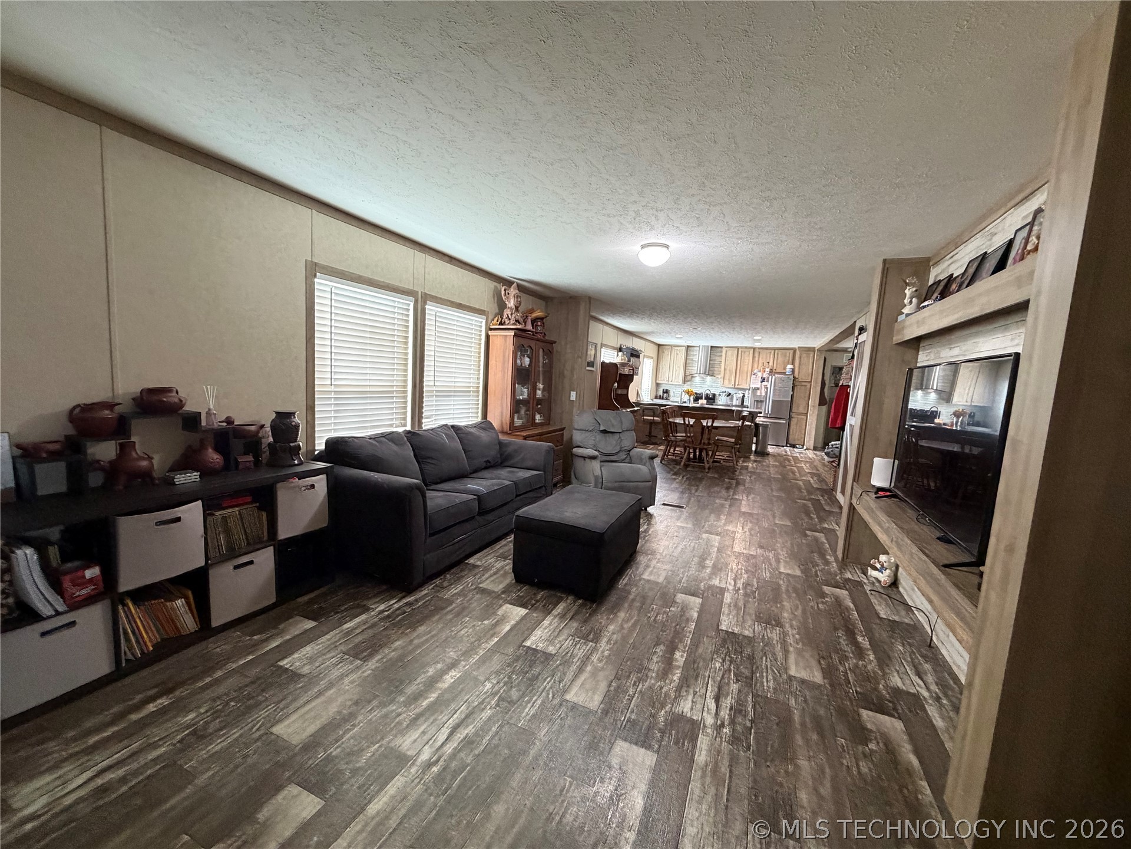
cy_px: 424
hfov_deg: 102.1
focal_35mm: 14
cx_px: 566
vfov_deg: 85.7
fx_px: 457
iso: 500
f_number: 2.2
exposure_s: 1/60
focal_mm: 2.22
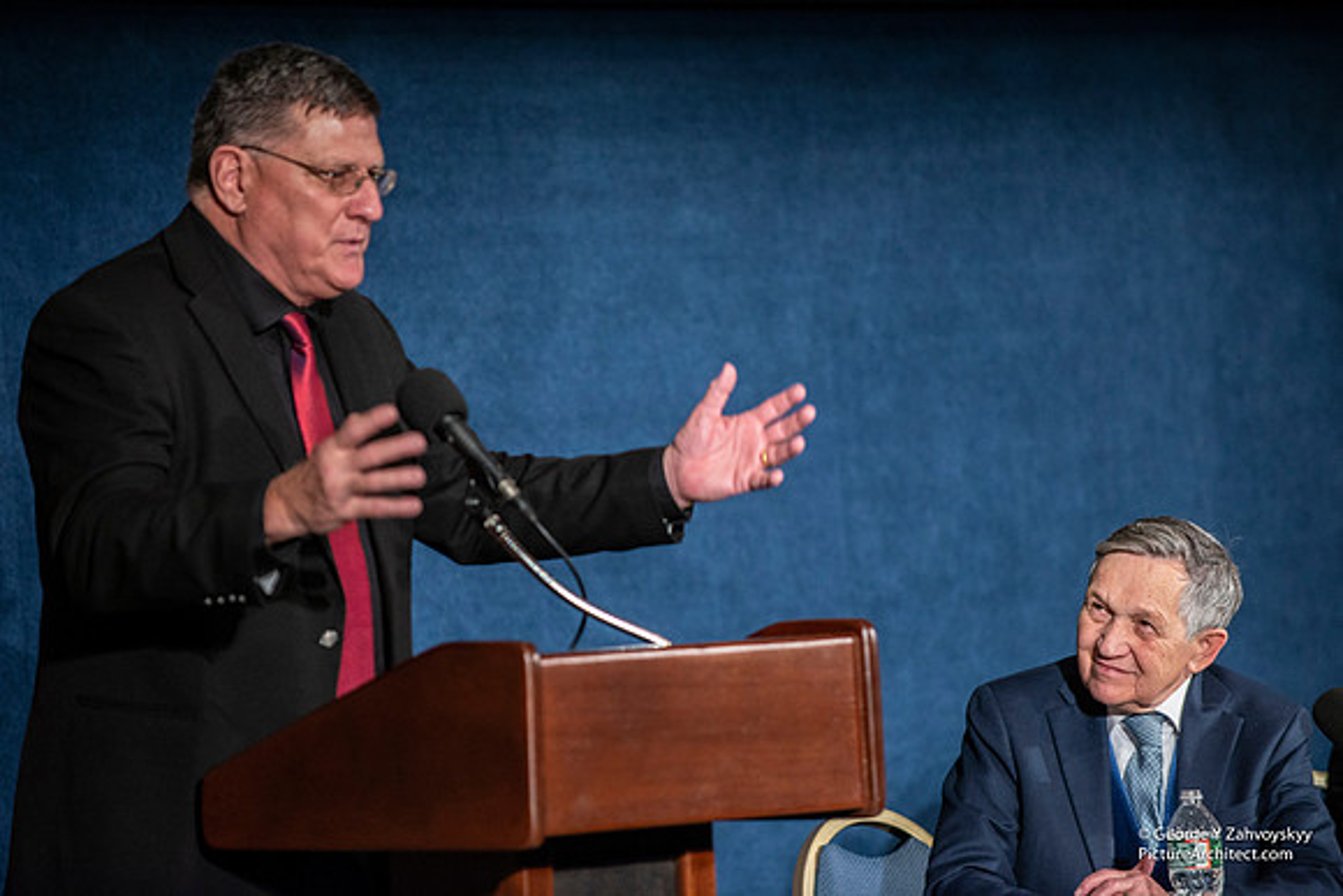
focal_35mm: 210
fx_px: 7844
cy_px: 425
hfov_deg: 9.8
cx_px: 637
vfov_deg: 6.5
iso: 1000
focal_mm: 200
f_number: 3.5
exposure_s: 1/200
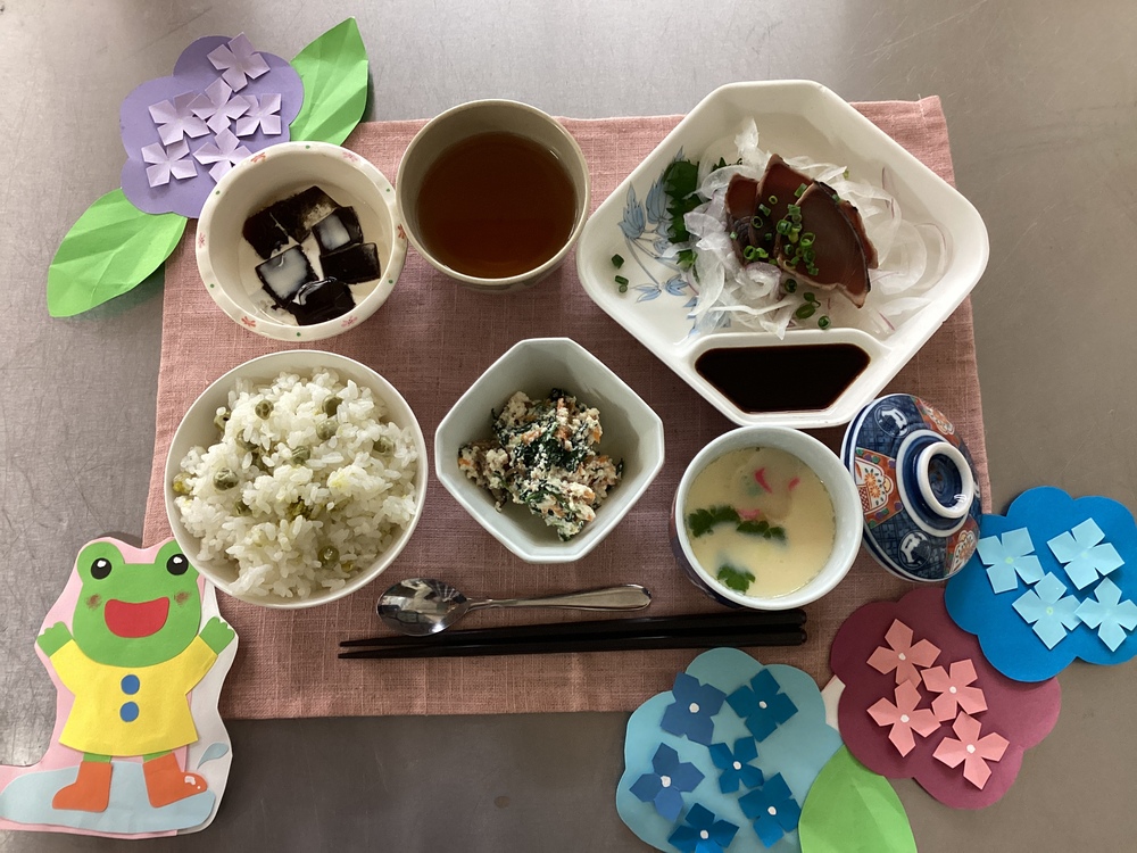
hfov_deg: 58.4
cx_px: 568
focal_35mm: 31
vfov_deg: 45.4
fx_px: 1018
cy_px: 426
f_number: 2.4
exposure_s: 1/50
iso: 160
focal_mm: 3.3
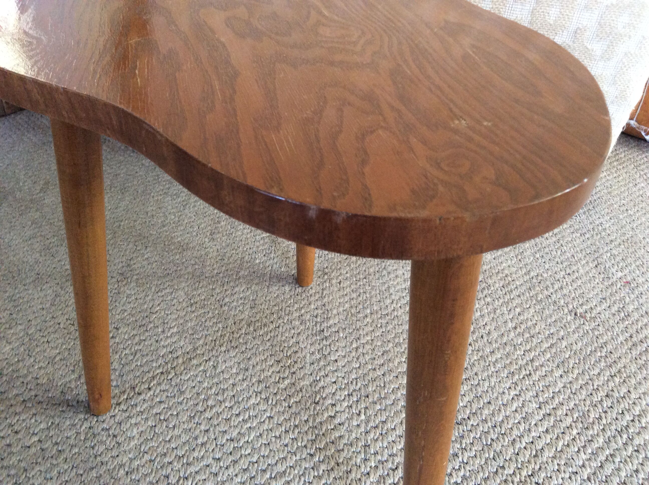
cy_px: 242
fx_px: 599
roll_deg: -1.0
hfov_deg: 56.9
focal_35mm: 32
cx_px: 324
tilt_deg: -36.9
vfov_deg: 44.1
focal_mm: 3.3
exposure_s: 1/25
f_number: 2.4
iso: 200
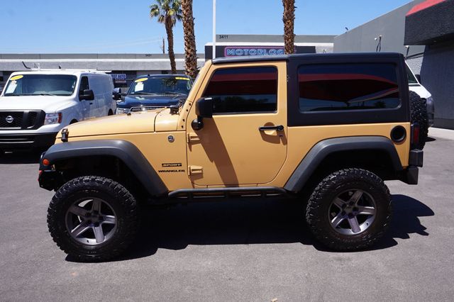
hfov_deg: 64.6
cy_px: 151
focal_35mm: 28
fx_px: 359
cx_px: 227
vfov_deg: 45.6
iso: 100
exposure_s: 1/80
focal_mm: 19
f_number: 13
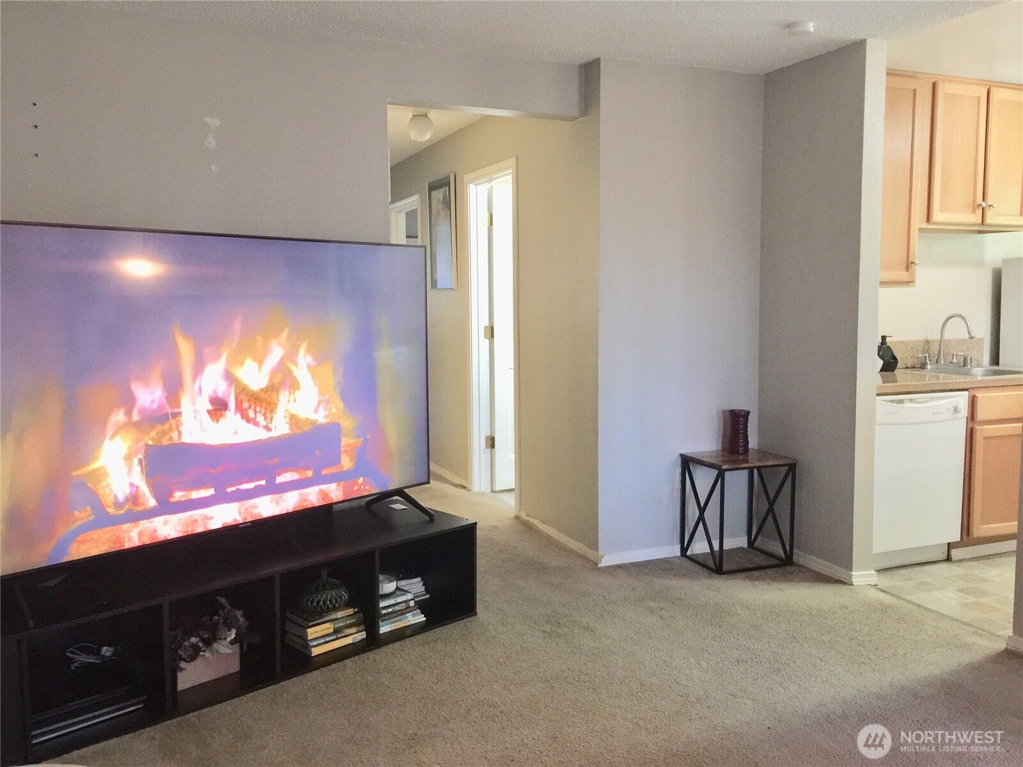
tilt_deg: -6.3
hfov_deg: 61.7
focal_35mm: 29
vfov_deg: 48.2
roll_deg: -1.4
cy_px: 384
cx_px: 512
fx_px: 857
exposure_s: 1/8
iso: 125
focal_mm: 4.15
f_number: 2.2
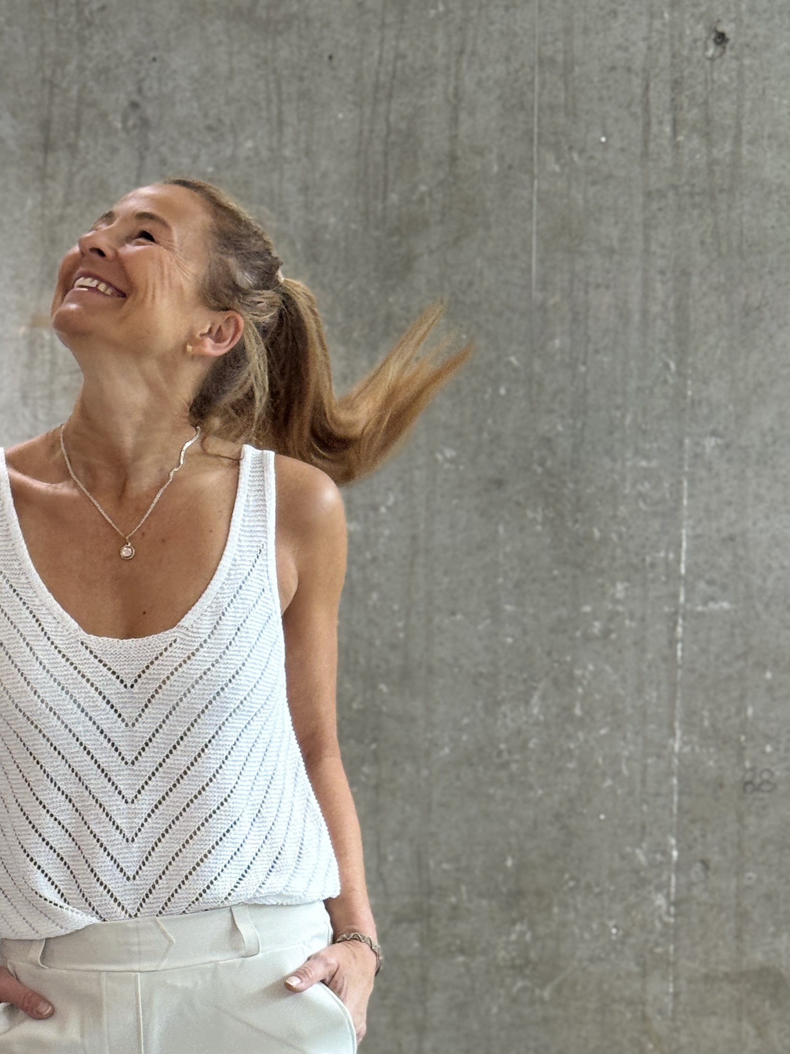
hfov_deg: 15.6
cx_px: 103
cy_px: 989
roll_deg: -0.1
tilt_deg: -7.6
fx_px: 2861
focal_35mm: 94
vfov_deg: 20.4
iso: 80
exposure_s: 1/141
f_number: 1.78
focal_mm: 6.76
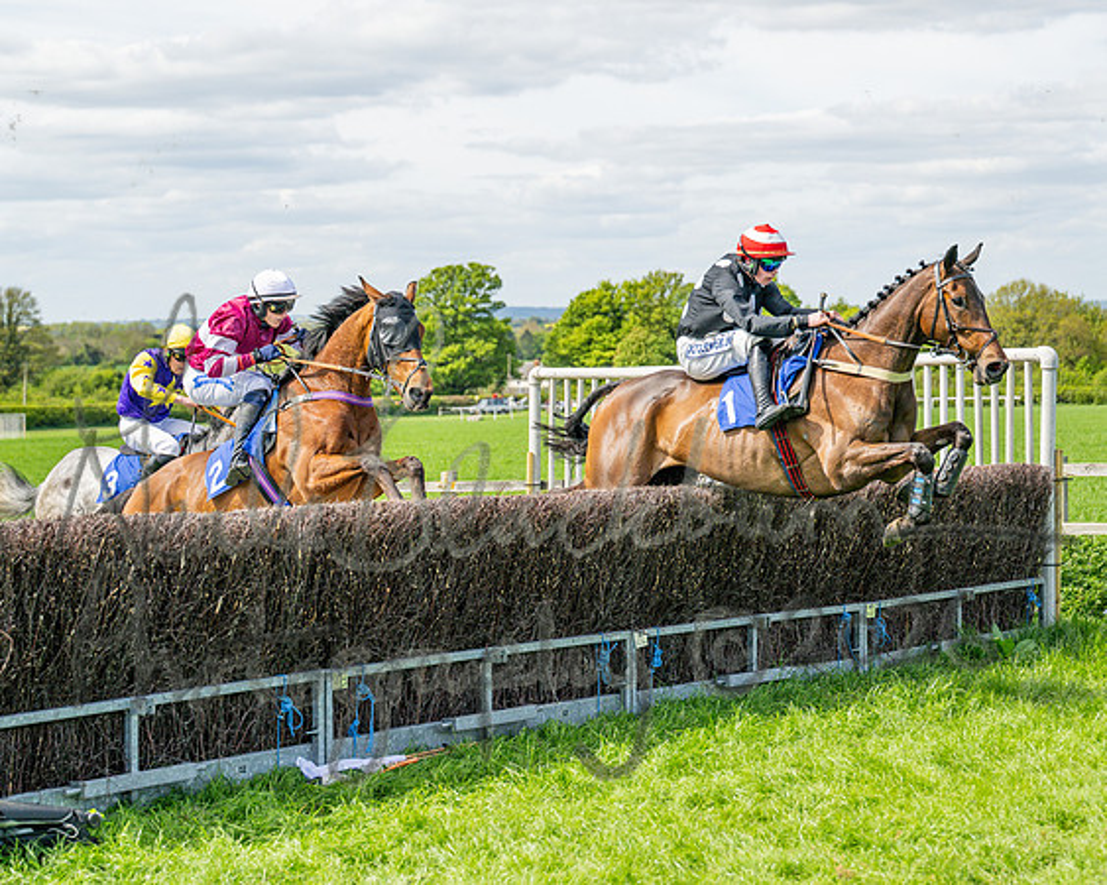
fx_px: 2662
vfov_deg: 18.9
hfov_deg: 23.5
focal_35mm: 81
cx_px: 506
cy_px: 456
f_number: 4
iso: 400
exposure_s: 1/3200
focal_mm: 70
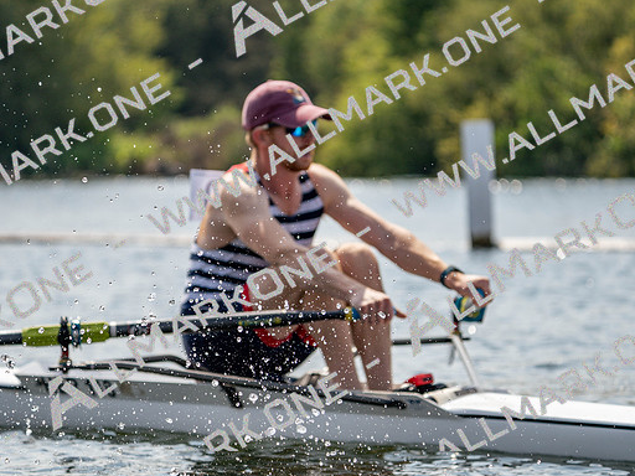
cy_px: 239
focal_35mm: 218
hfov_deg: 9.1
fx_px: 3999
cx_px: 300
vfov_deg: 6.8
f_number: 5.6
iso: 160
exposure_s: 1/1600
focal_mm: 200
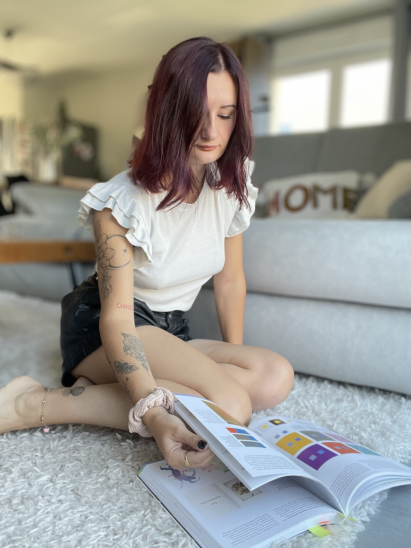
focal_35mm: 30
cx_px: 206
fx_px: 475
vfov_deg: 60.0
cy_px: 274
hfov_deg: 46.8
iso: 100
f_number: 2.2
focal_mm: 2.71
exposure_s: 1/61
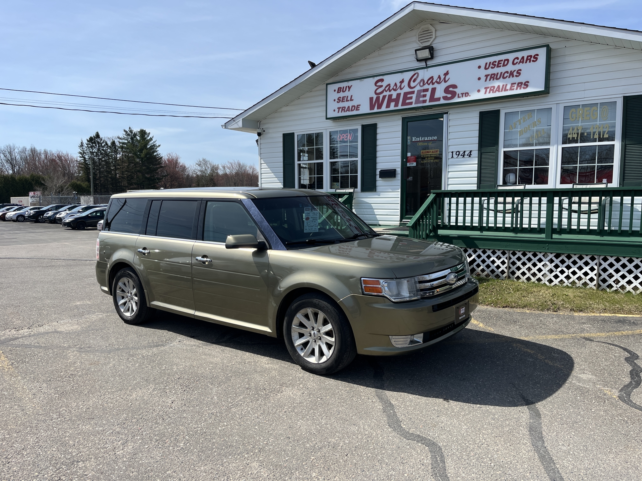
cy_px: 240
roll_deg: +0.7
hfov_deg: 67.3
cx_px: 321
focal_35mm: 26
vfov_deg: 53.1
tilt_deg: -5.5
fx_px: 482
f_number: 1.6
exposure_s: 1/3623
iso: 50
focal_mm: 5.1
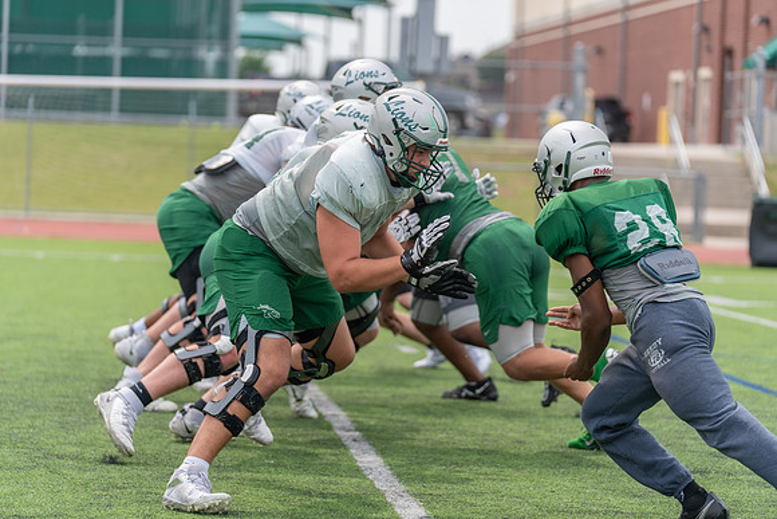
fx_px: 3109
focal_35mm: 144
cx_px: 388
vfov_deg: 9.5
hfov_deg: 14.2
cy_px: 260
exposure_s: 1/1250
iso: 160
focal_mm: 144
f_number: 3.5
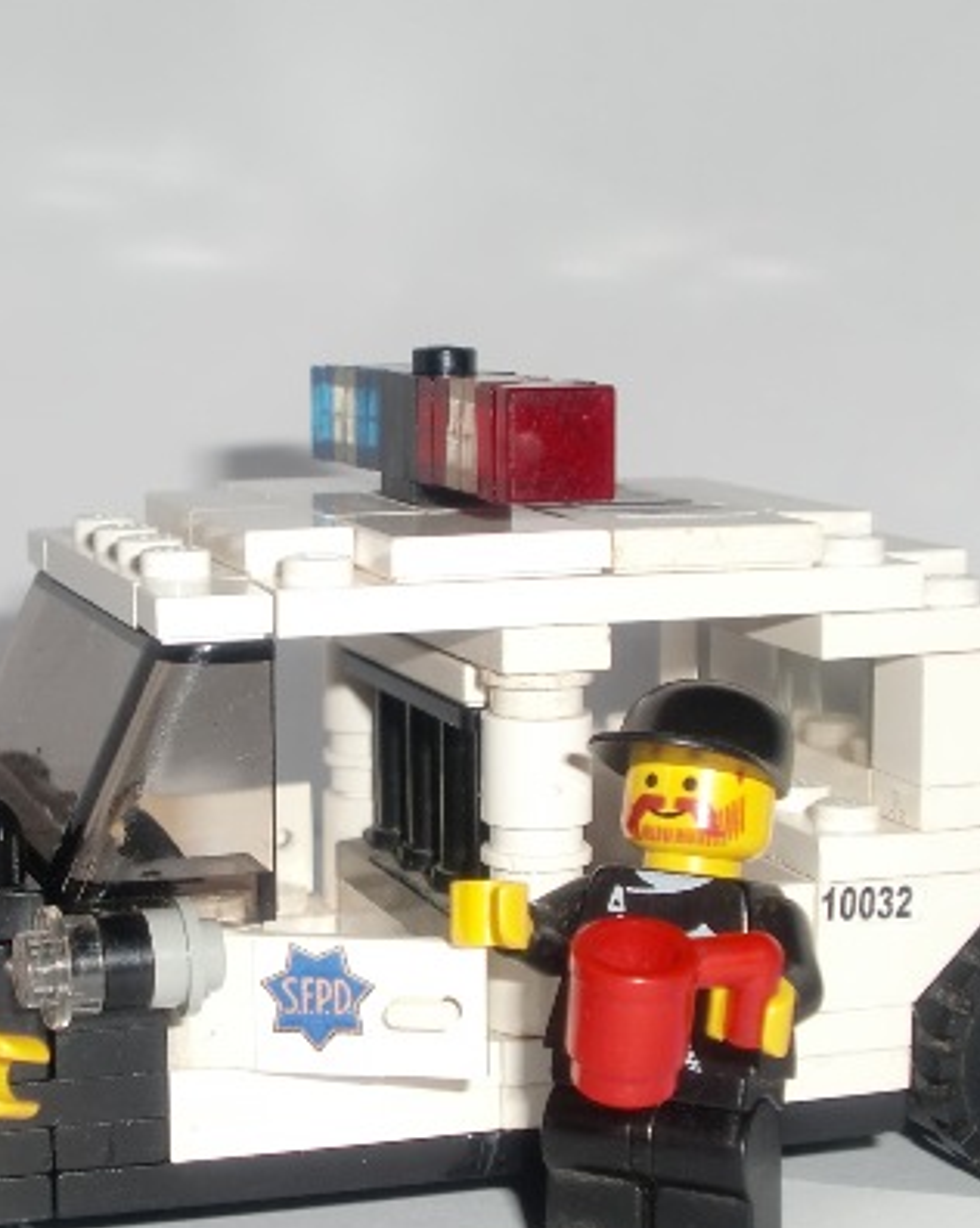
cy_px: 710
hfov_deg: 19.8
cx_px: 310
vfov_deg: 24.7
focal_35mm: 77
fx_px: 2796
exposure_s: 1/60
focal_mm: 6.51
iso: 64
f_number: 3.1
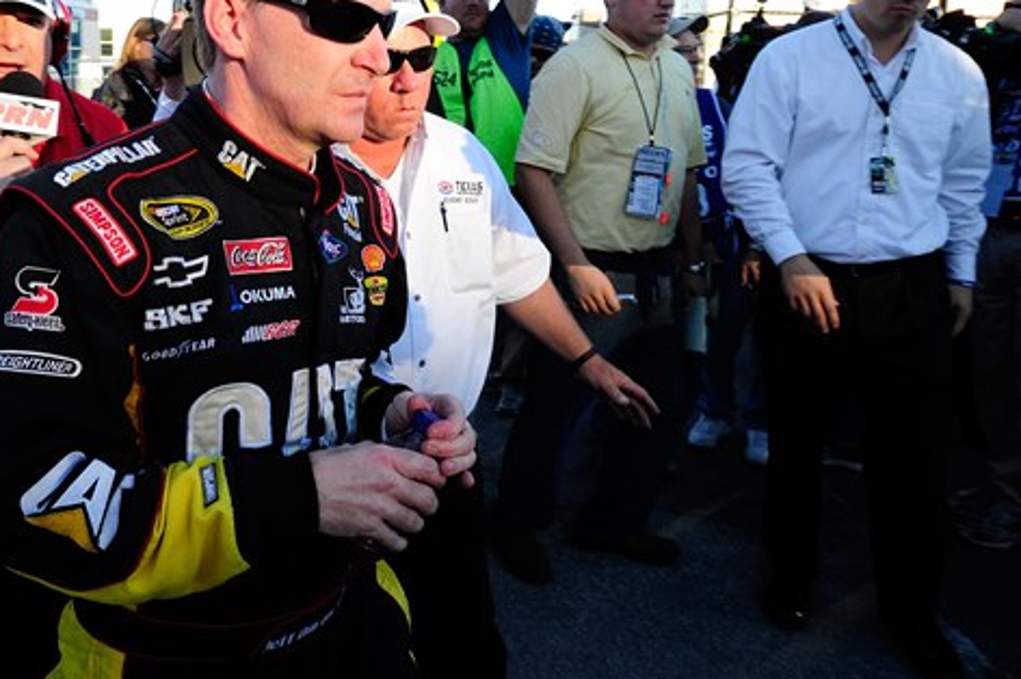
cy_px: 235
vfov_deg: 54.1
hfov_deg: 76.1
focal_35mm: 23
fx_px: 652
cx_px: 534
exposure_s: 1/250
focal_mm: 17
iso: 500
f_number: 6.3
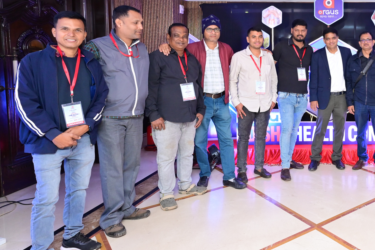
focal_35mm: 31
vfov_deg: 41.4
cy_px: 73
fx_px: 323
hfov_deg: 52.7
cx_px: 340
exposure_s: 1/160
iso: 1600
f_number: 6.3
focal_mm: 17
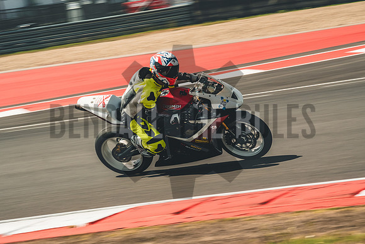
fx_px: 1797
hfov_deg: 11.6
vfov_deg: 7.8
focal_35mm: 177
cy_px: 122
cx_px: 182
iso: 320
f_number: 10
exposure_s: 1/250
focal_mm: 100
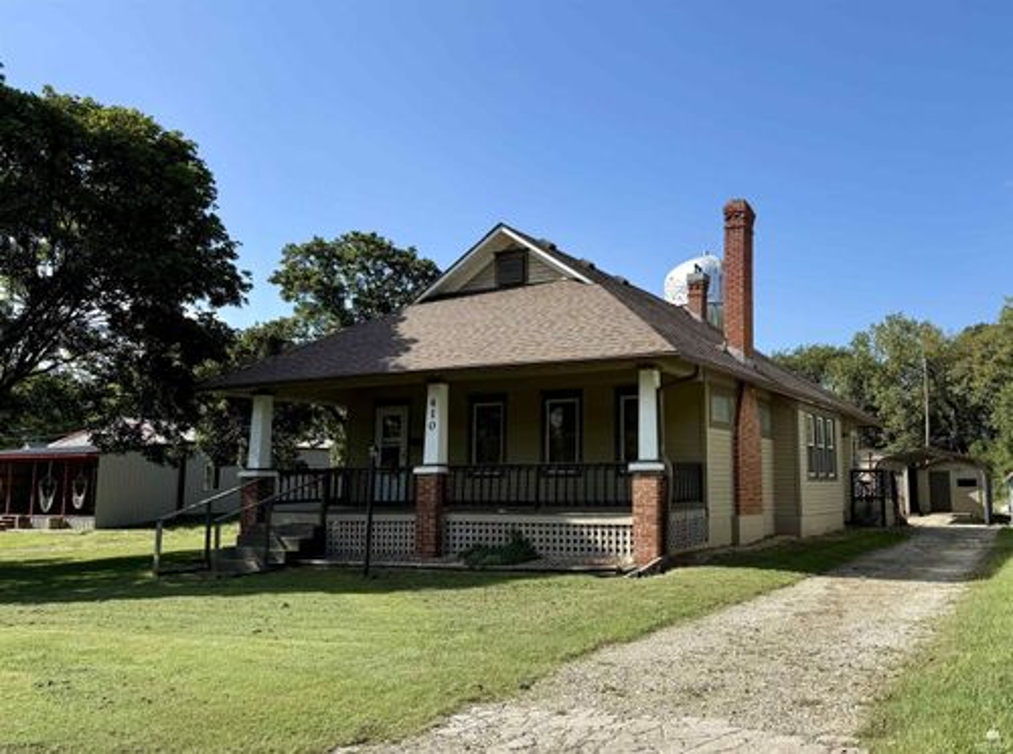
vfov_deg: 56.6
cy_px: 377
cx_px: 506
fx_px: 700
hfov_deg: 71.8
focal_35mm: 24
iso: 80
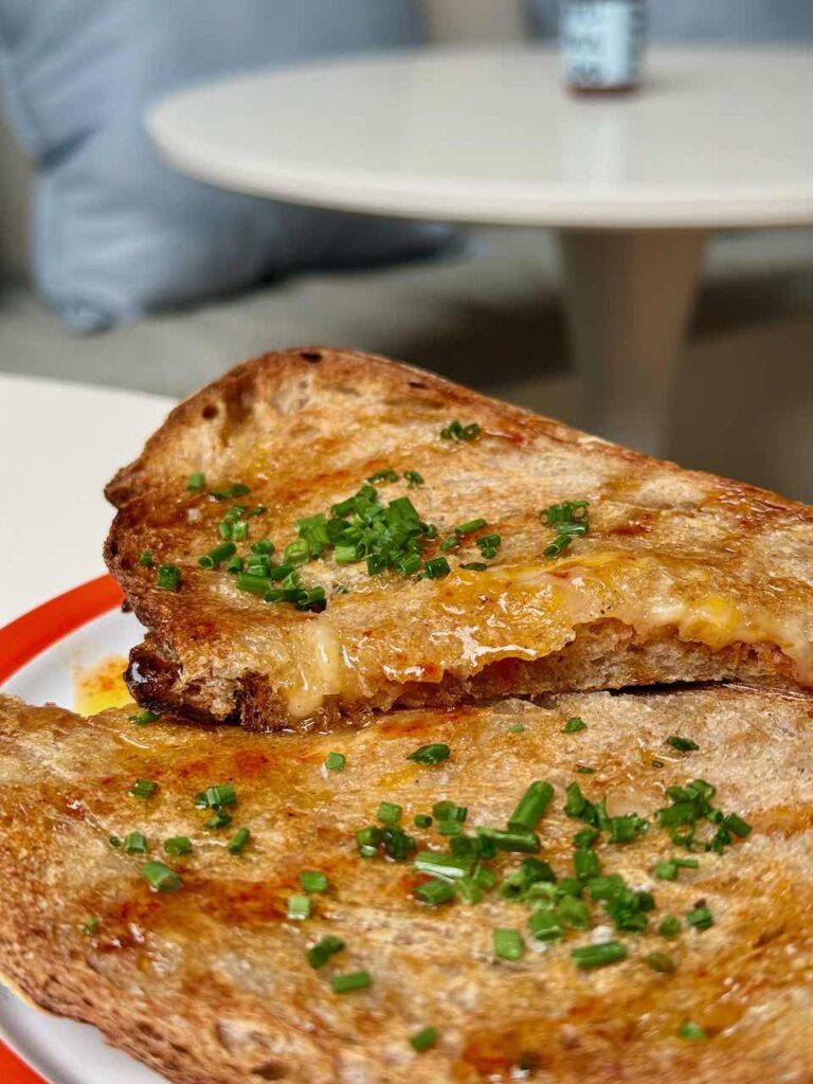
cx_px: 406
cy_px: 542
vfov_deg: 39.7
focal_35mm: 48
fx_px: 1503
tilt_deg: -23.3
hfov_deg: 30.3
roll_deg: +0.8
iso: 64
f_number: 1.78
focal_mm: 6.76
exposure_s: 1/754
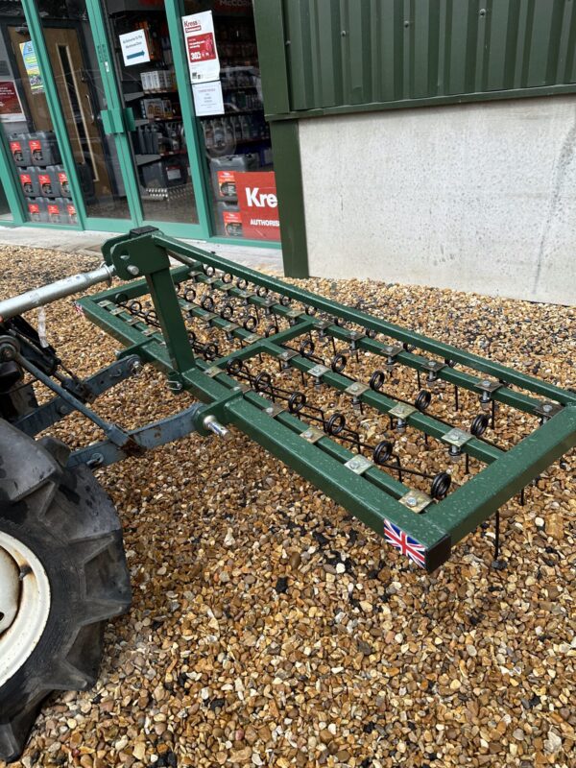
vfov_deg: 71.6
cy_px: 384
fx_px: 532
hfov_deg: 56.8
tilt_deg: -26.7
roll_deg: +5.5
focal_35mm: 24
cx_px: 288
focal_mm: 6.86
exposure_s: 1/1812
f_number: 1.78
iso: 80
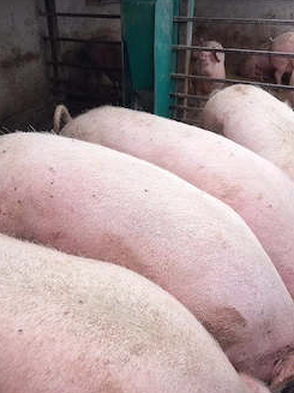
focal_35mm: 33
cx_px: 146
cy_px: 227
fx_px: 374
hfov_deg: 42.9
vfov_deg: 55.1
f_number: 1.8
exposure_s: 1/227
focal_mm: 4
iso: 20
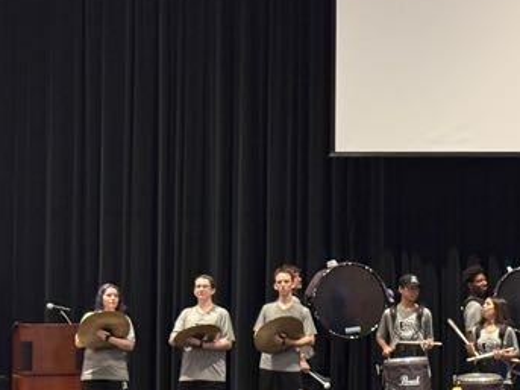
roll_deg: -0.3
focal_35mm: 117
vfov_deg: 12.6
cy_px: 283
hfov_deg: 16.3
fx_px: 1757
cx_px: 581
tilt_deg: +1.0
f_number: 1.78
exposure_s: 1/25
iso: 500
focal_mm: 6.76
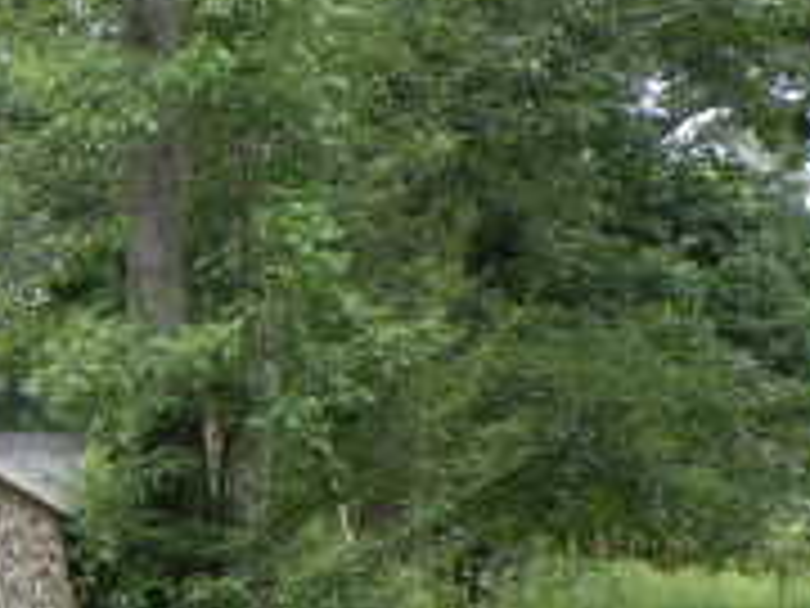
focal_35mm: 147
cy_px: 883
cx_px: -369
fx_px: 3440
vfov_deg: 9.8
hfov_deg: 12.8
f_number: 4
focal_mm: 7.4
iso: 64
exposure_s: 1/84.5
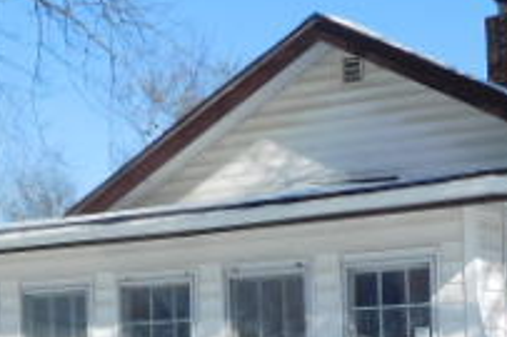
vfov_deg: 16.2
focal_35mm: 82
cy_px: 362
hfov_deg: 24.0
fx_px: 1154
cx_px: 465
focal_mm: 4.5
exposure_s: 1/500
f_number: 6.8
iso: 125
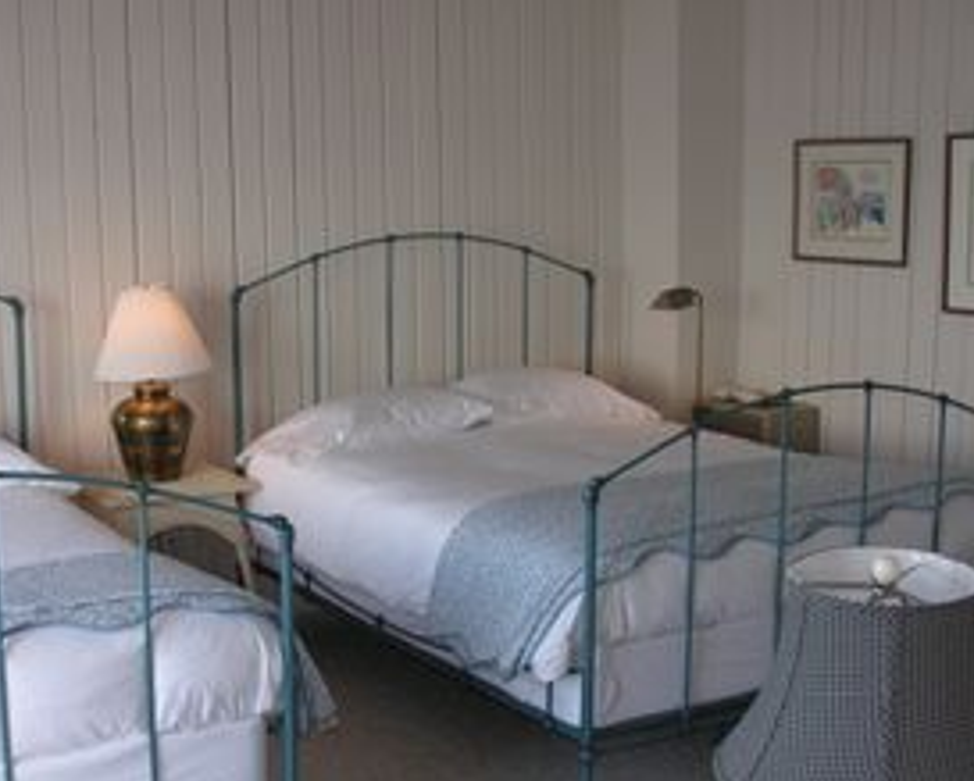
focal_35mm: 46
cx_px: 321
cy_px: 489
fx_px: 1327
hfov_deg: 39.8
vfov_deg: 32.6
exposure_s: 1/56
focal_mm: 8.9
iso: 50
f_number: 3.2
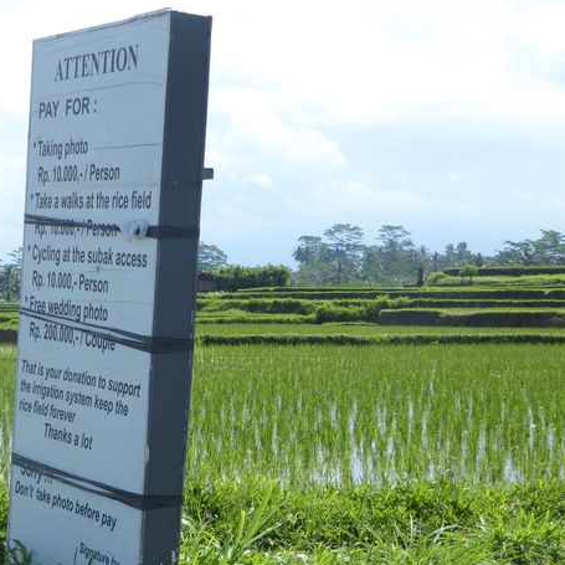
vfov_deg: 20.6
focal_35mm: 84
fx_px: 1551
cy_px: 345
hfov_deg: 20.4
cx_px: 103
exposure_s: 1/400
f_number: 4.1
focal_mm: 9.6
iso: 80
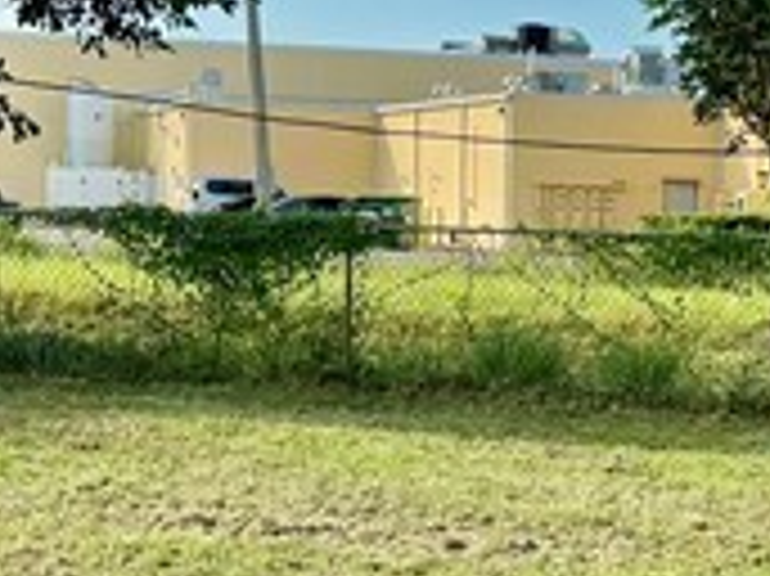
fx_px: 3201
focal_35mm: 144
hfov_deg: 13.3
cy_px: 454
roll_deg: -2.1
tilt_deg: -3.4
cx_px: 977
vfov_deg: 10.3
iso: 100
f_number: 1.78
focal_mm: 6.76
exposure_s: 1/3953
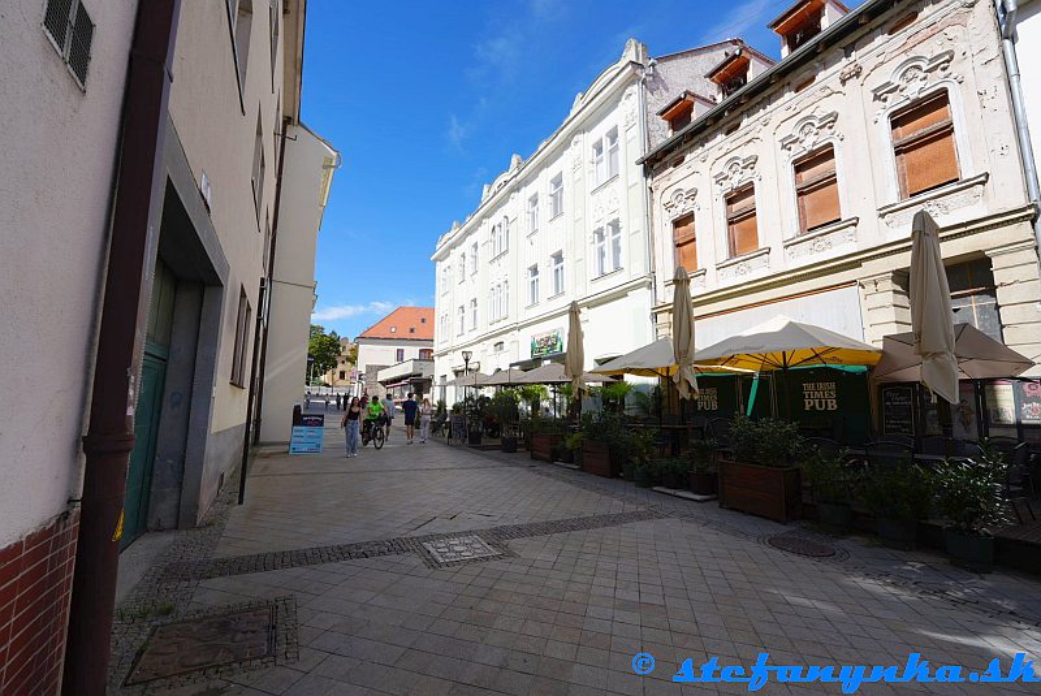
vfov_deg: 81.3
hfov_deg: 104.2
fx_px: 405
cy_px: 348
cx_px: 520
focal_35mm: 14
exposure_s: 1/250
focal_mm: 14
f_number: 9
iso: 100
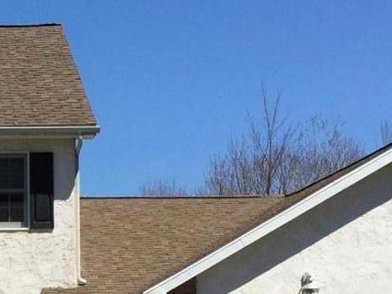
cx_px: -137
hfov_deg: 13.9
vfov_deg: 10.8
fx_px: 1541
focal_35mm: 136
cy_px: 298
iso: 32
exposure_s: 1/2639
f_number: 2.2
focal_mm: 4.15
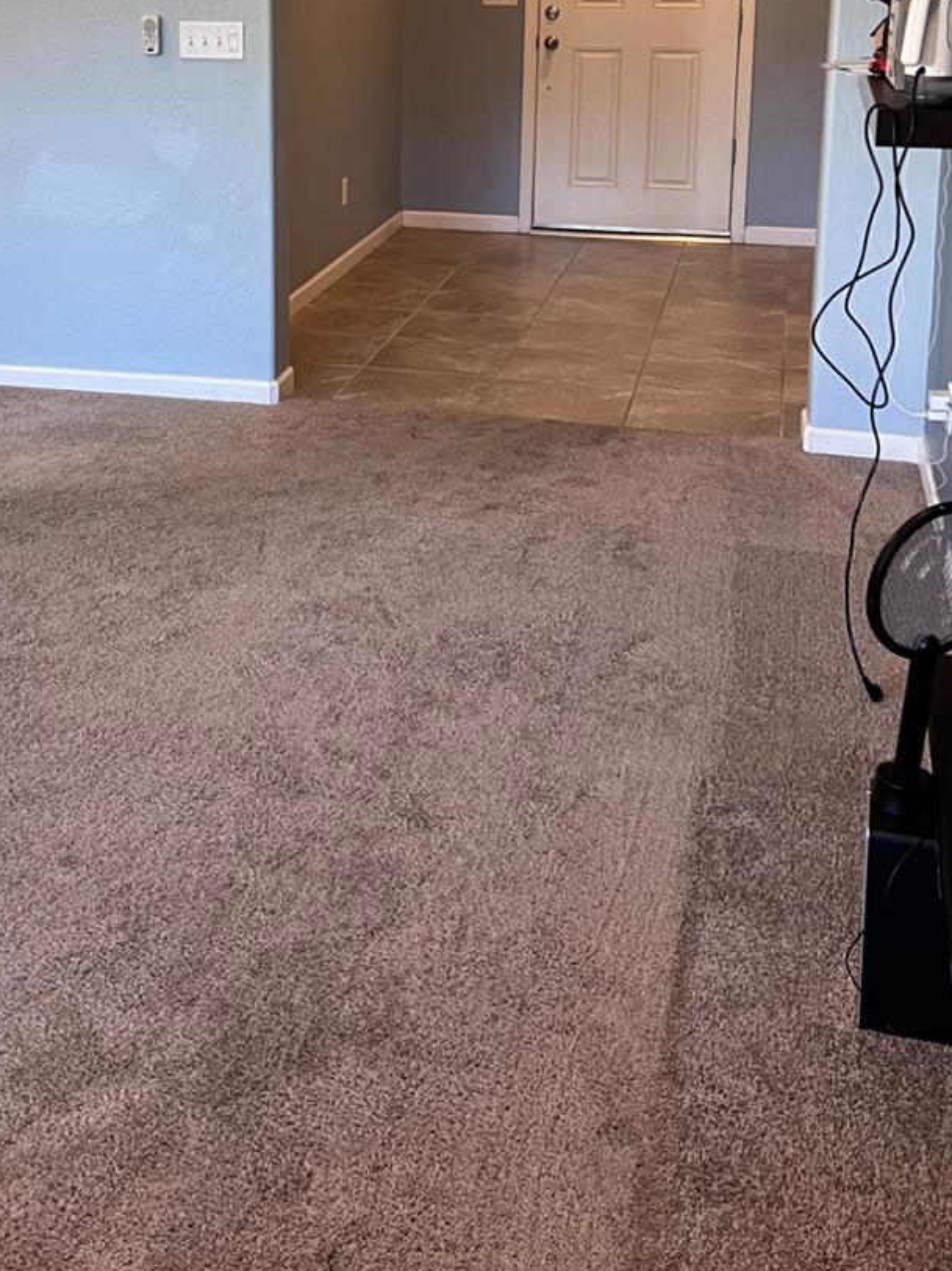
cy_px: 224
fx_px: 1761
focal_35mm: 48
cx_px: 259
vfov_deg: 38.0
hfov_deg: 29.8
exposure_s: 1/60
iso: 100
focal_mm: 5.7
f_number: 1.5
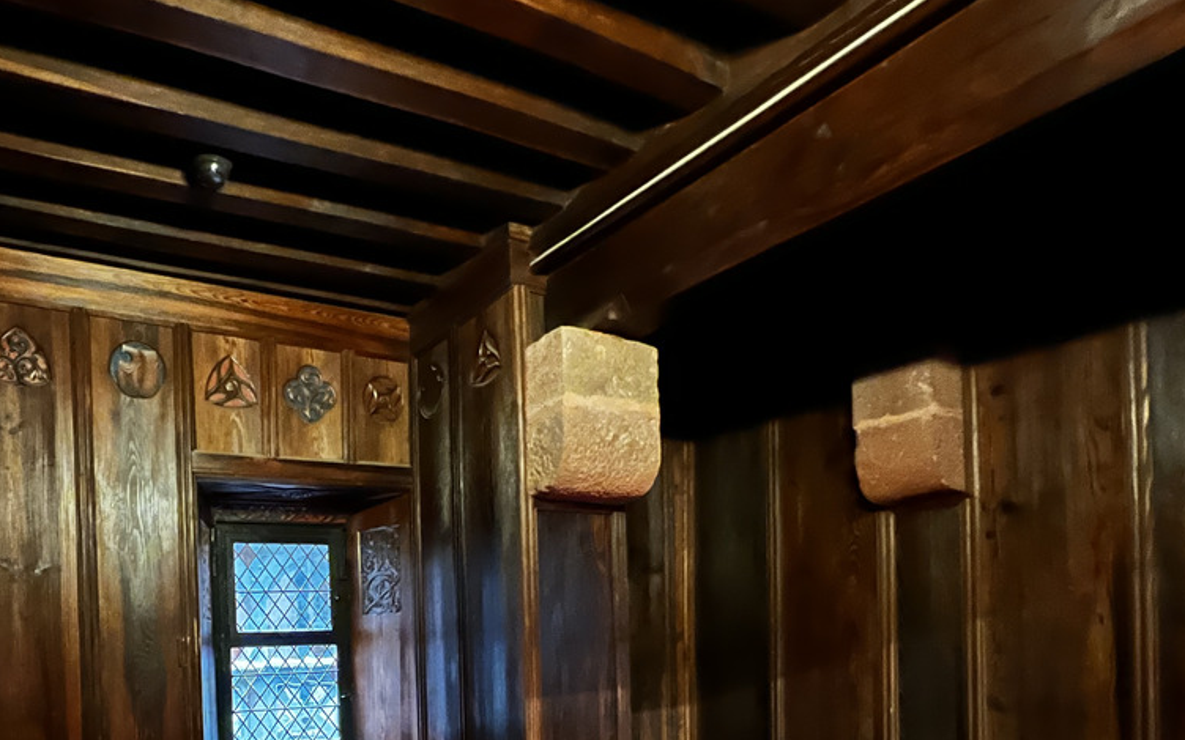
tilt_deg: -1.5
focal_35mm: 22
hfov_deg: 75.8
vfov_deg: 49.5
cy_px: 657
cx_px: 350
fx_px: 710
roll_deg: +2.4
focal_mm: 1.57
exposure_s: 1/10
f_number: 1.8
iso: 1600
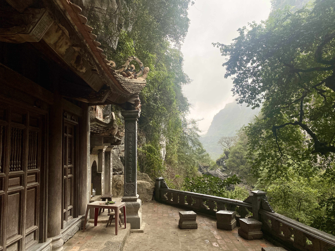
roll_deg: +2.0
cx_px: 168
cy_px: 126
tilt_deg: +6.2
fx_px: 252
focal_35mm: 26
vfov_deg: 53.1
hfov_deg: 67.3
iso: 32
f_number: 1.8
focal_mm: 4.25
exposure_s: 1/409
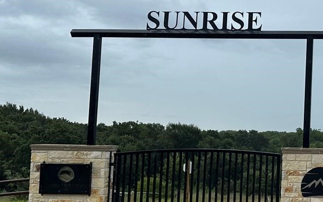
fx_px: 643
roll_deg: -1.7
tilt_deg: +6.5
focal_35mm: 73
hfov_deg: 26.1
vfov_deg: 17.8
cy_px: 65
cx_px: 352
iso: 80
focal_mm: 6.86
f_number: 1.78
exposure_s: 1/1062
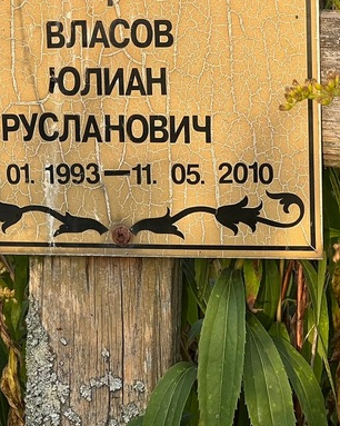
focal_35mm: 157
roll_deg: +0.3
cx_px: 111
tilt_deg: -12.8
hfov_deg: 9.8
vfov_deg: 12.3
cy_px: 140
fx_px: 1976
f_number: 2.8
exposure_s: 1/135
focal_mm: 9
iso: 32
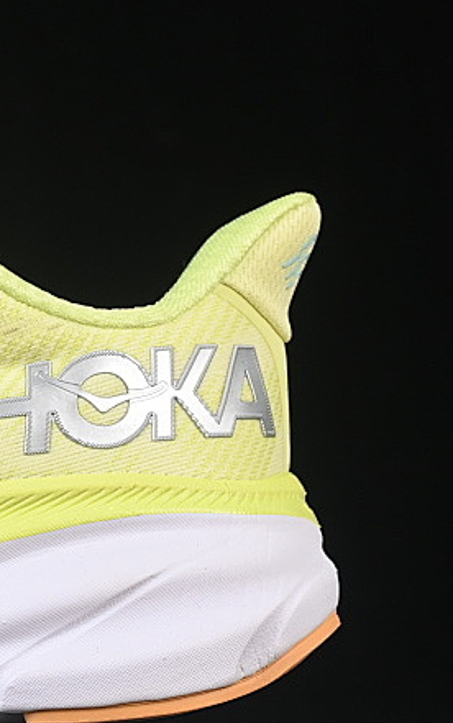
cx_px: -246
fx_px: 3690
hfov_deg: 6.9
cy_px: 357
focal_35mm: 187
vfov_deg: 11.2
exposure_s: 1/80
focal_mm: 50
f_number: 8
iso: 160
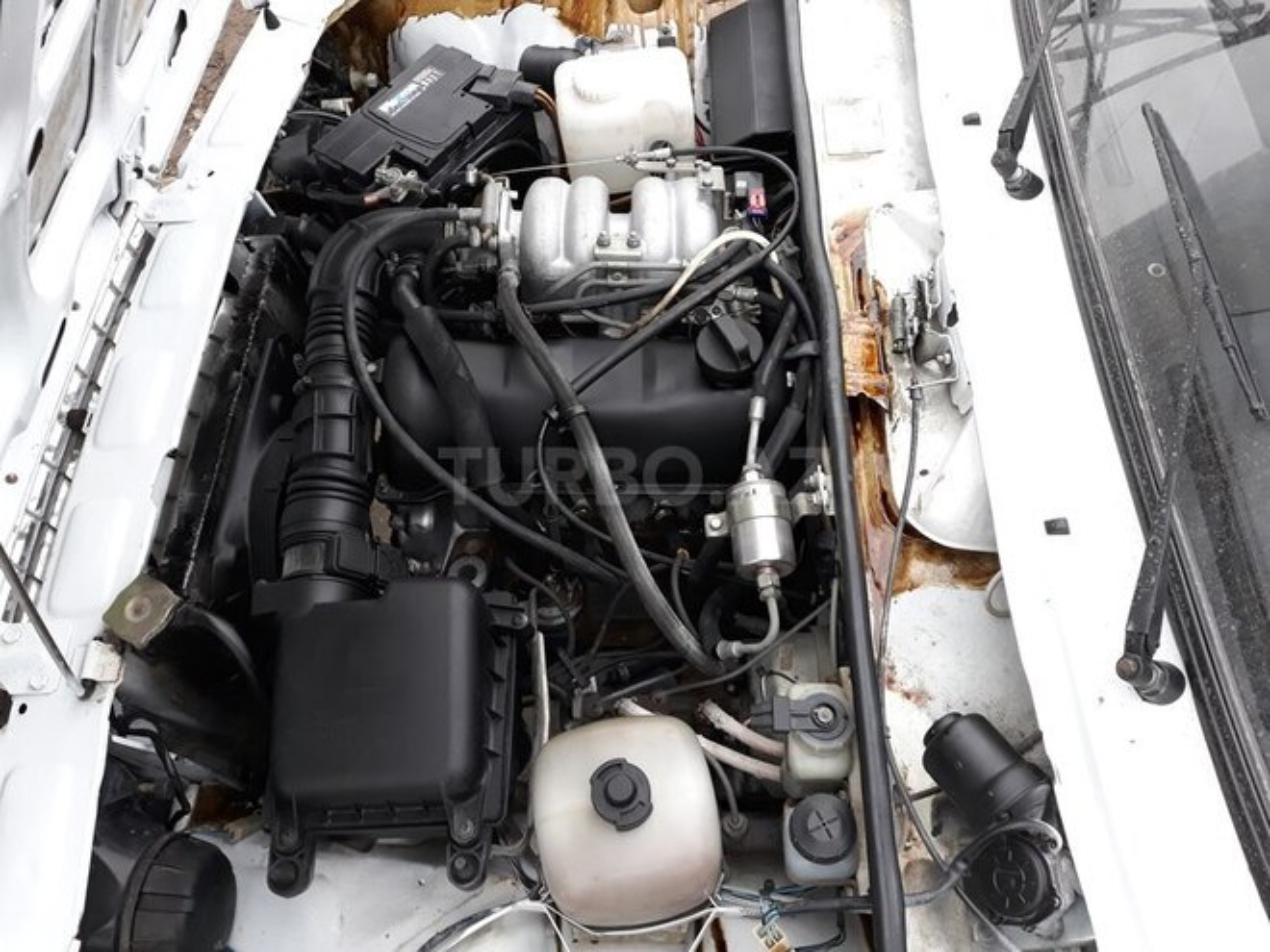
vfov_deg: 51.4
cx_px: 635
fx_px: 991
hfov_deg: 65.3
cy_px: 476
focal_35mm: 27
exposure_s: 1/50
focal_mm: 3.71
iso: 80
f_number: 1.7
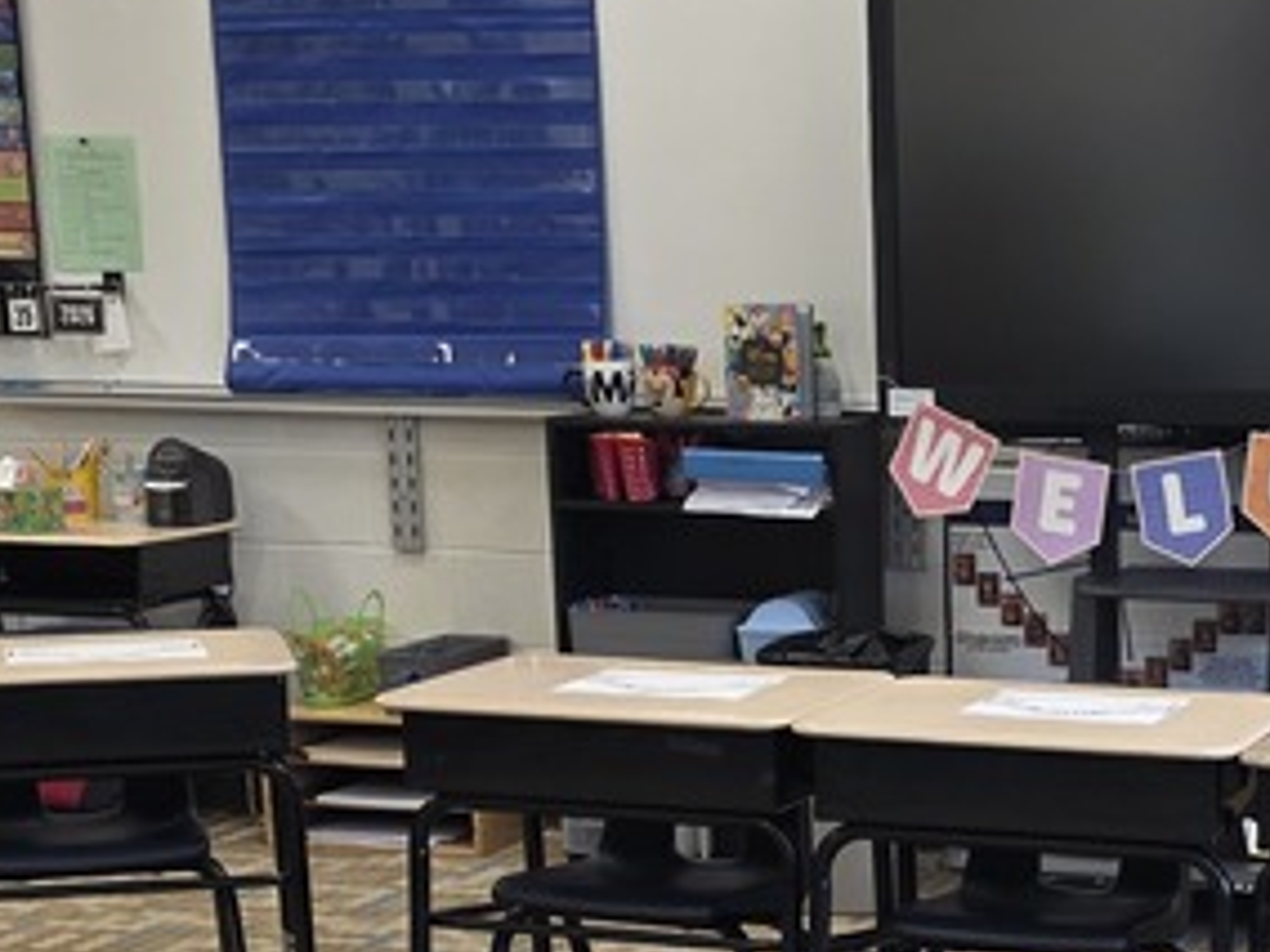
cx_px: 1091
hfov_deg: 23.1
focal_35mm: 83
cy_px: 1006
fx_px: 3045
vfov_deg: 17.3
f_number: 1.7
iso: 80
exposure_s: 1/120
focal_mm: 6.3
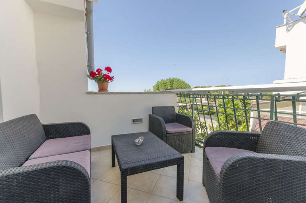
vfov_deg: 77.1
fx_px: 127
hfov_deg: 100.5
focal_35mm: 15
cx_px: 153
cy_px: 102
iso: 320
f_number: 9
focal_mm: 10
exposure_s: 1/320
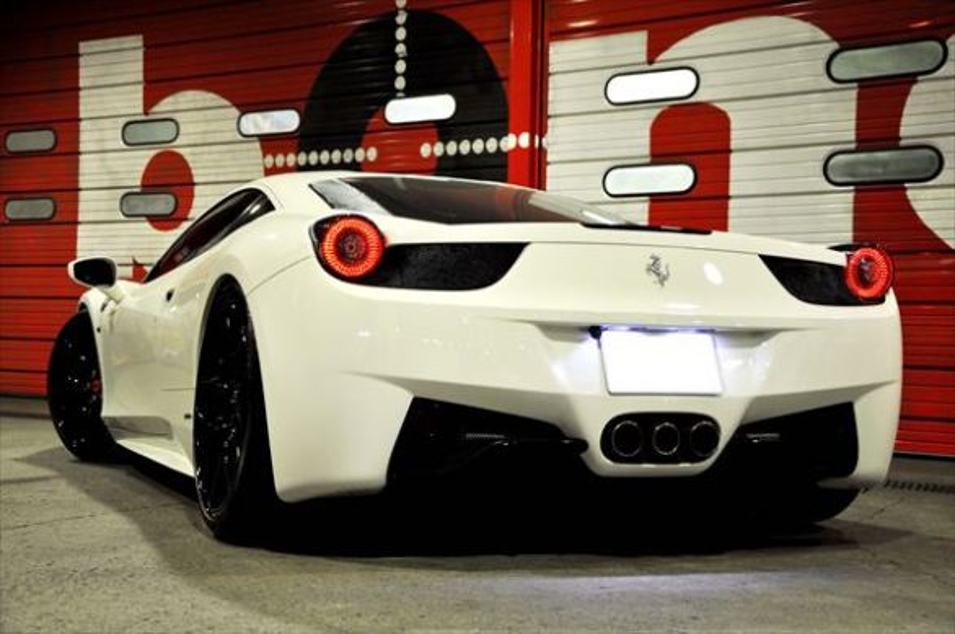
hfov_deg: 35.1
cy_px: 317
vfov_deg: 23.7
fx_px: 1510
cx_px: 478
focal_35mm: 57
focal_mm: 38
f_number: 4.5
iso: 450
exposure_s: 1/15
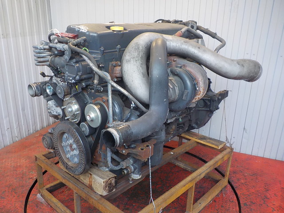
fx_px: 246
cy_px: 106
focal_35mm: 30
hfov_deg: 60.0
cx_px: 142
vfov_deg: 46.8
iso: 140
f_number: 3.3
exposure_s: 1/30
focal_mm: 4.1
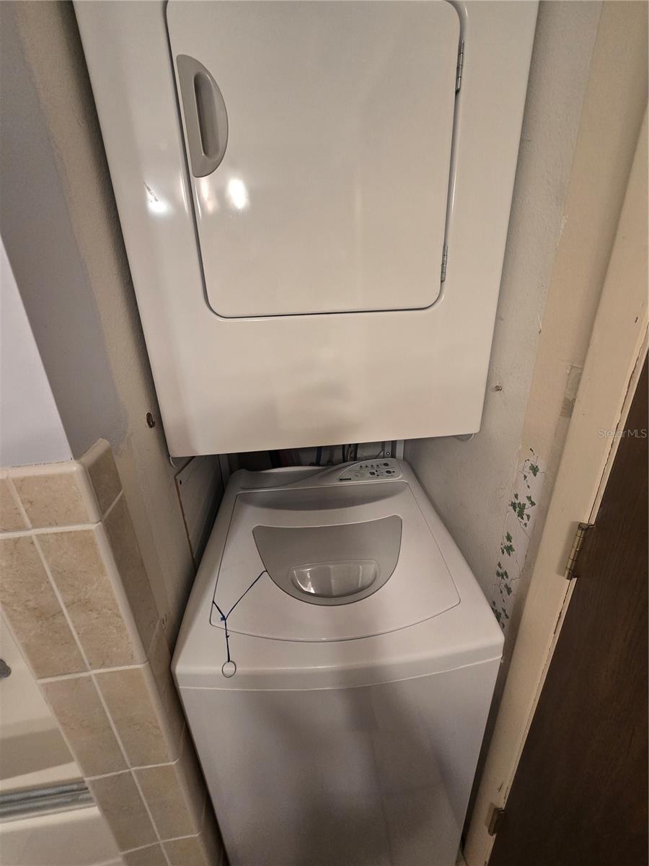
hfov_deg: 89.9
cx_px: 324
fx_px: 325
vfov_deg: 106.2
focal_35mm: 13
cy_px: 433
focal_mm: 2.2
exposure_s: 1/60
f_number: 2.2
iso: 200
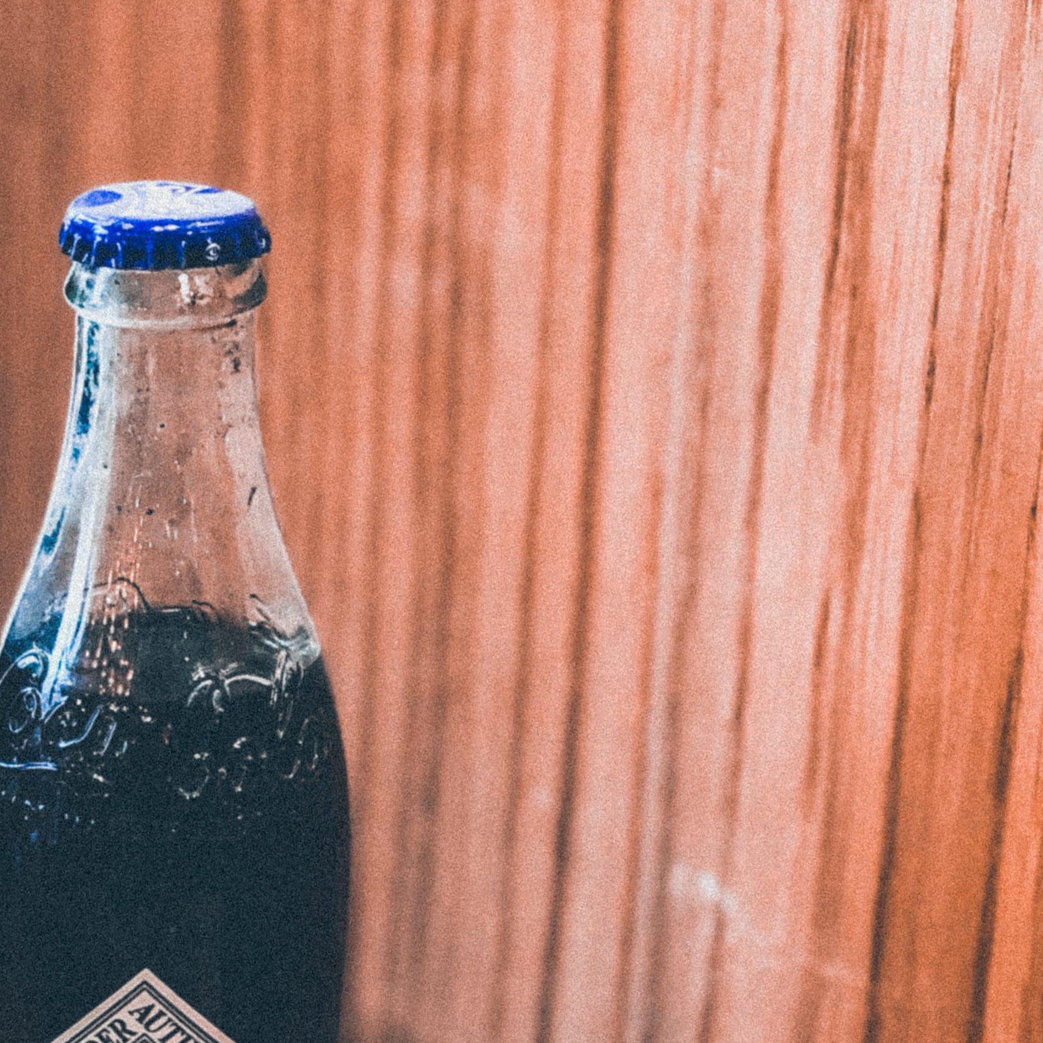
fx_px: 3750
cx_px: 204
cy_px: 639
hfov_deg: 15.7
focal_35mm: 110
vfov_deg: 15.8
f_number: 2.4
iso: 160
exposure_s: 1/11
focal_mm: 6
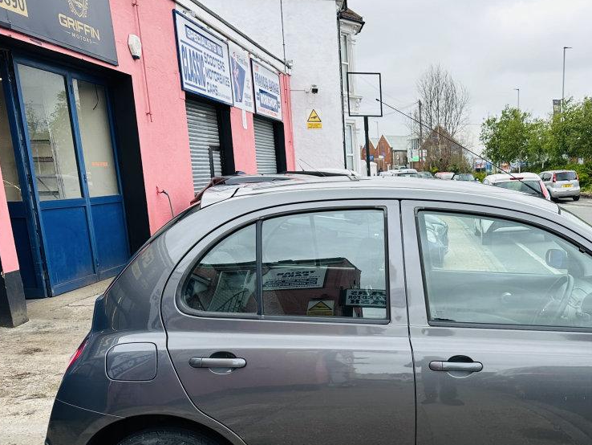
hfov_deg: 45.5
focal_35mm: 39
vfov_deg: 35.6
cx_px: 470
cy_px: 356
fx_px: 667
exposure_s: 1/121
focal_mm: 6.86
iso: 64
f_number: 1.78
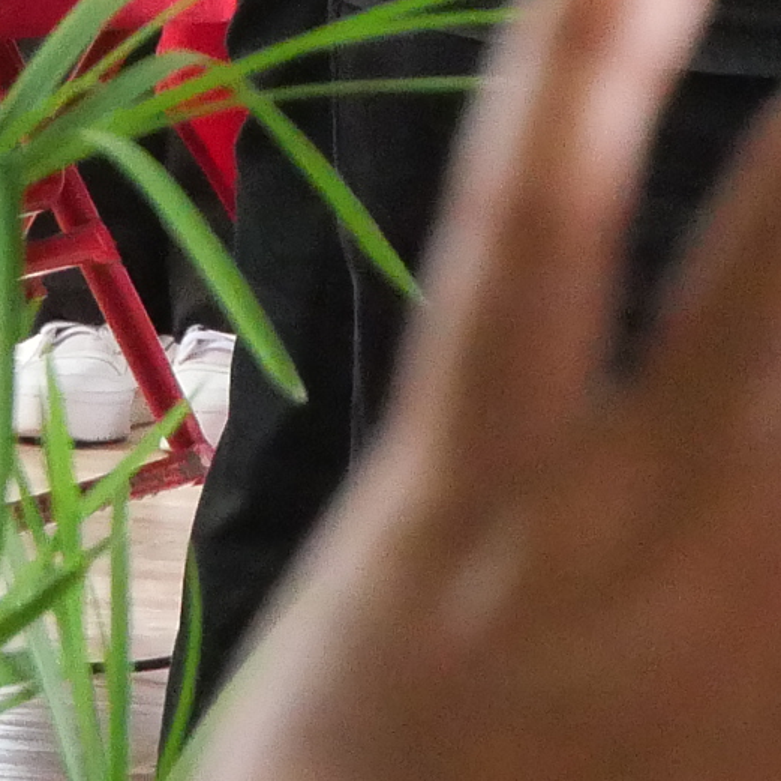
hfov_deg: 2.3
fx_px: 19170
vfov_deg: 2.3
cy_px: -982
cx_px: 585
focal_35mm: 751
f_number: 7.1
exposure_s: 1/320
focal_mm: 60
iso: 3200
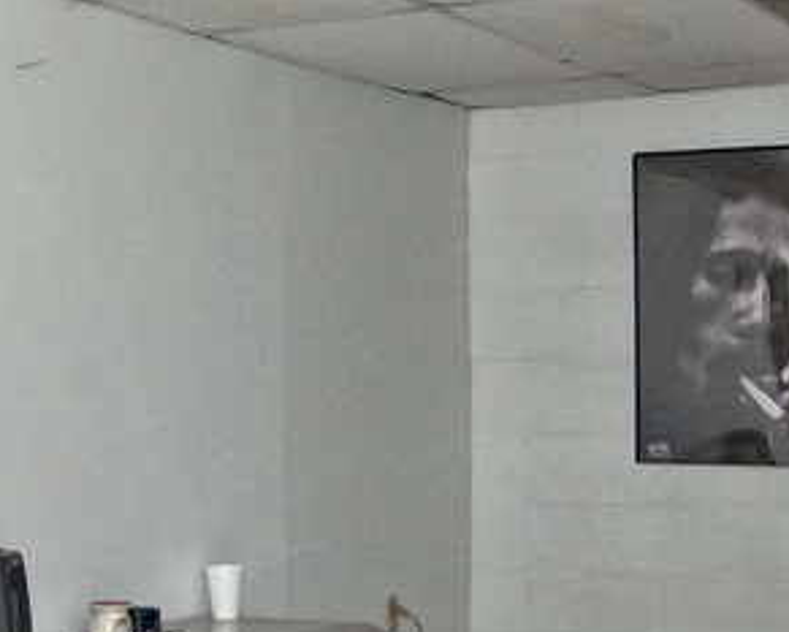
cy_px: 564
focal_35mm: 58
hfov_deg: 32.2
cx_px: 556
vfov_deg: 25.6
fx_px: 1349
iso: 800
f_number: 4.5
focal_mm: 11
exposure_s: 1/160
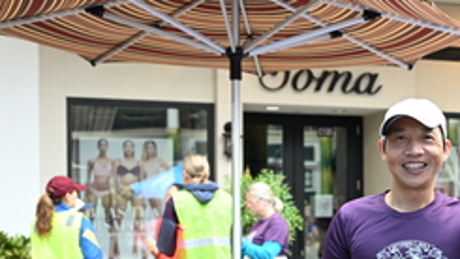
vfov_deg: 13.8
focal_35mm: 87
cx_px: 498
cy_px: 226
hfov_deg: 23.1
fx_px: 1062
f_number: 4
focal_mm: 37
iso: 1600
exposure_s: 1/200
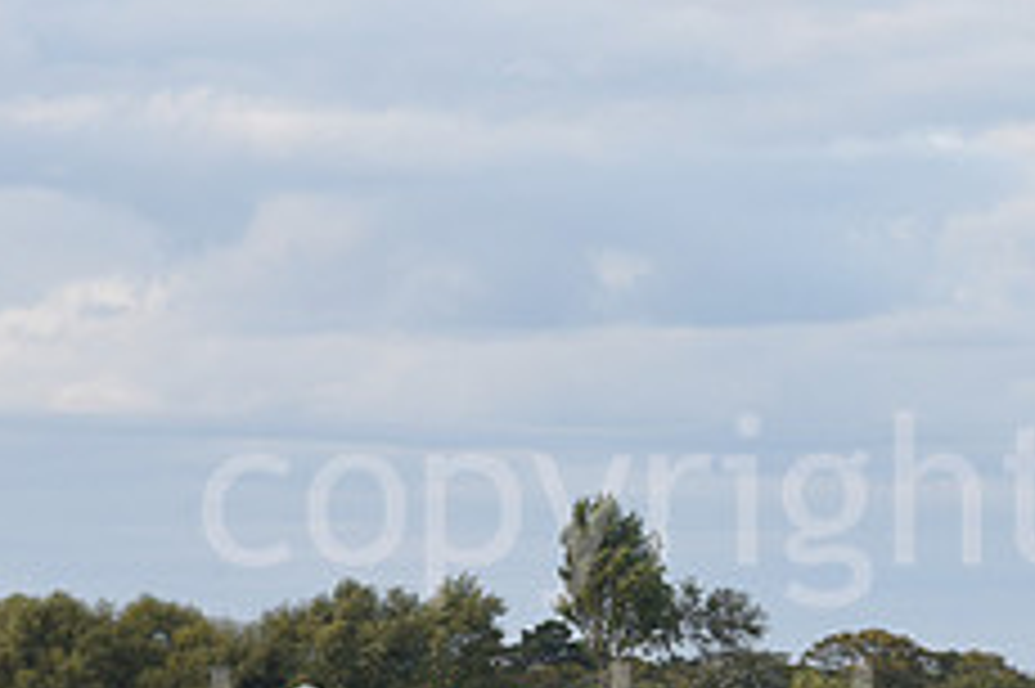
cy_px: 785
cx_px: 792
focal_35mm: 505
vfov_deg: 2.7
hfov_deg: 4.1
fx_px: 14508
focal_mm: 200
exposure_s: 1/1000
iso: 400
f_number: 5
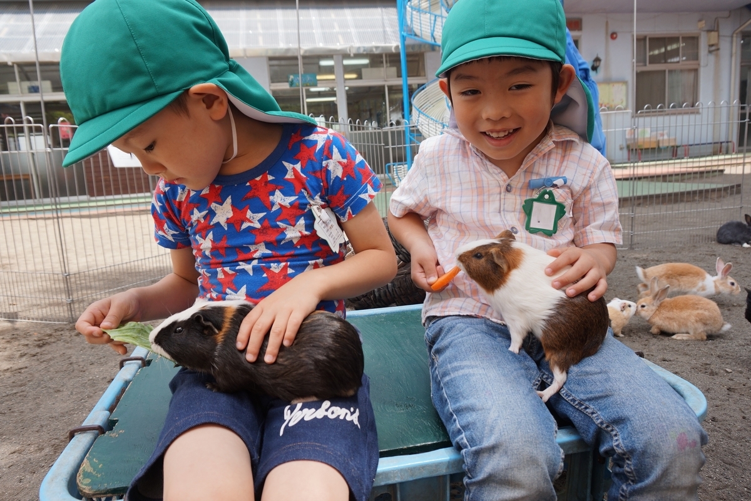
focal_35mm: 24
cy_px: 250
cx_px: 376
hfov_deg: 73.7
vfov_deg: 53.1
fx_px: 501
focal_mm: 16
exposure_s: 1/200
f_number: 5.6
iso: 100
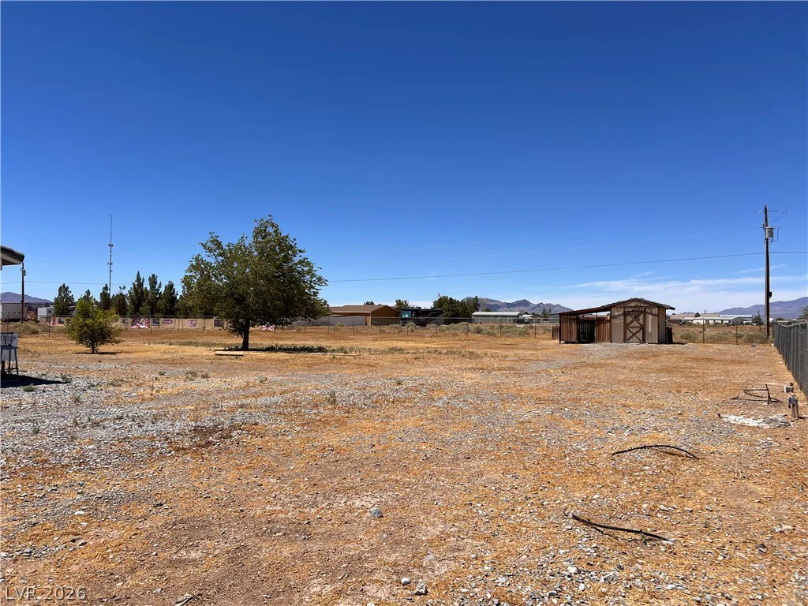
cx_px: 404
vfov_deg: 53.1
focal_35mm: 26
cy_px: 303
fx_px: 607
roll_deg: -0.3
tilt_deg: +0.2
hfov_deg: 67.3
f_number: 1.5
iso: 50
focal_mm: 5.7
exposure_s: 1/7463
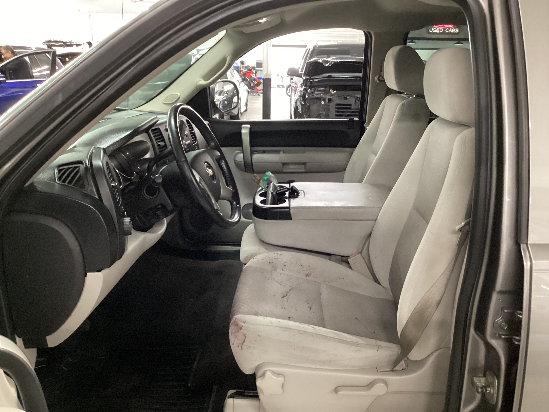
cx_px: 274
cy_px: 206
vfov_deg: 45.4
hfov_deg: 58.4
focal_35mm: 31
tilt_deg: -18.3
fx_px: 492
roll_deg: -1.3
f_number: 2.4
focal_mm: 3.3
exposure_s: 1/25
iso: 400
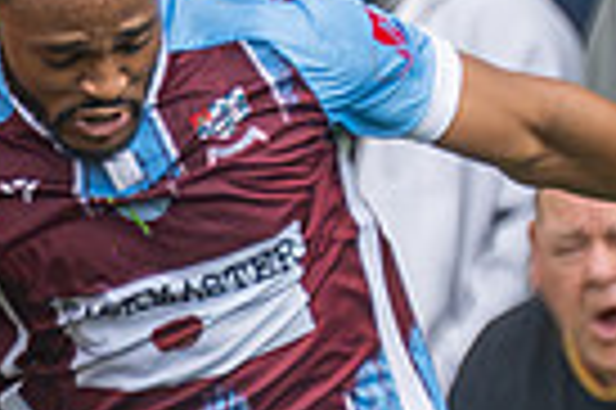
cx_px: -589
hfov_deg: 0.6
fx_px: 57852
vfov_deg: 0.4
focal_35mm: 3385
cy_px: 522
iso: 280
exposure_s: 1/1250
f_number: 2.8
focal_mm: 250
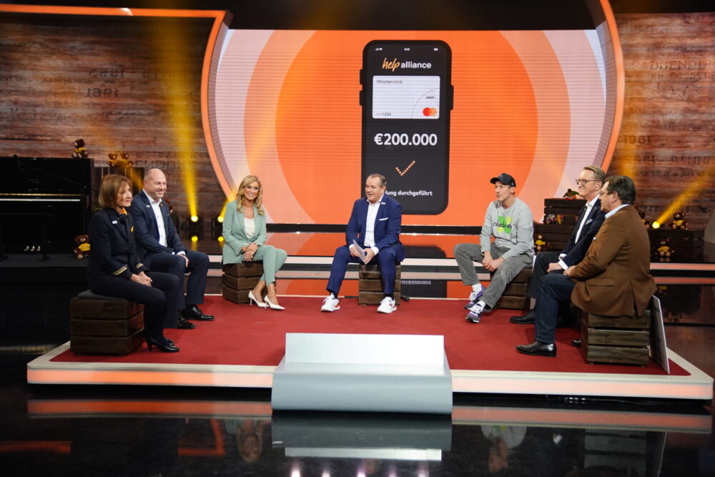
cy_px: 238
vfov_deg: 31.9
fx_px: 834
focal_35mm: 42
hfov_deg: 46.4
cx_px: 358
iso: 2000
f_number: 2.8
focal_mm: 42
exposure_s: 1/640
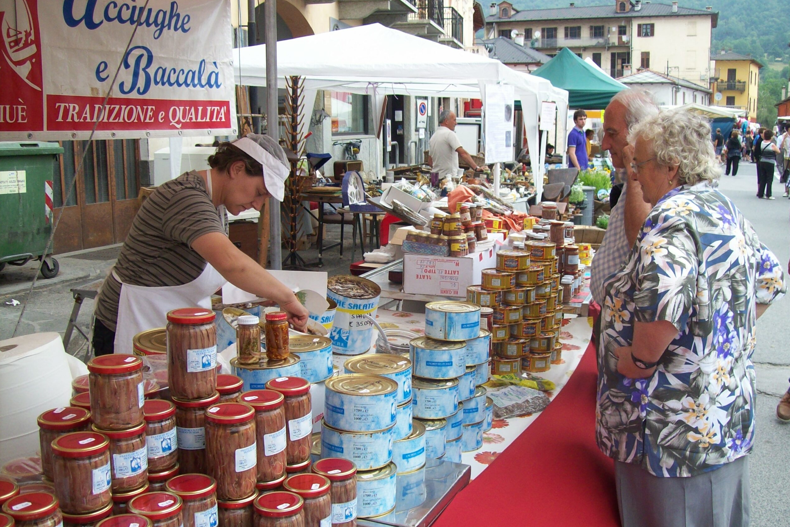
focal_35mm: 38
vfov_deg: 35.1
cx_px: 399
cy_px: 277
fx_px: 834
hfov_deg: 50.7
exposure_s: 1/234
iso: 80
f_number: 2.7
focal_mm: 6
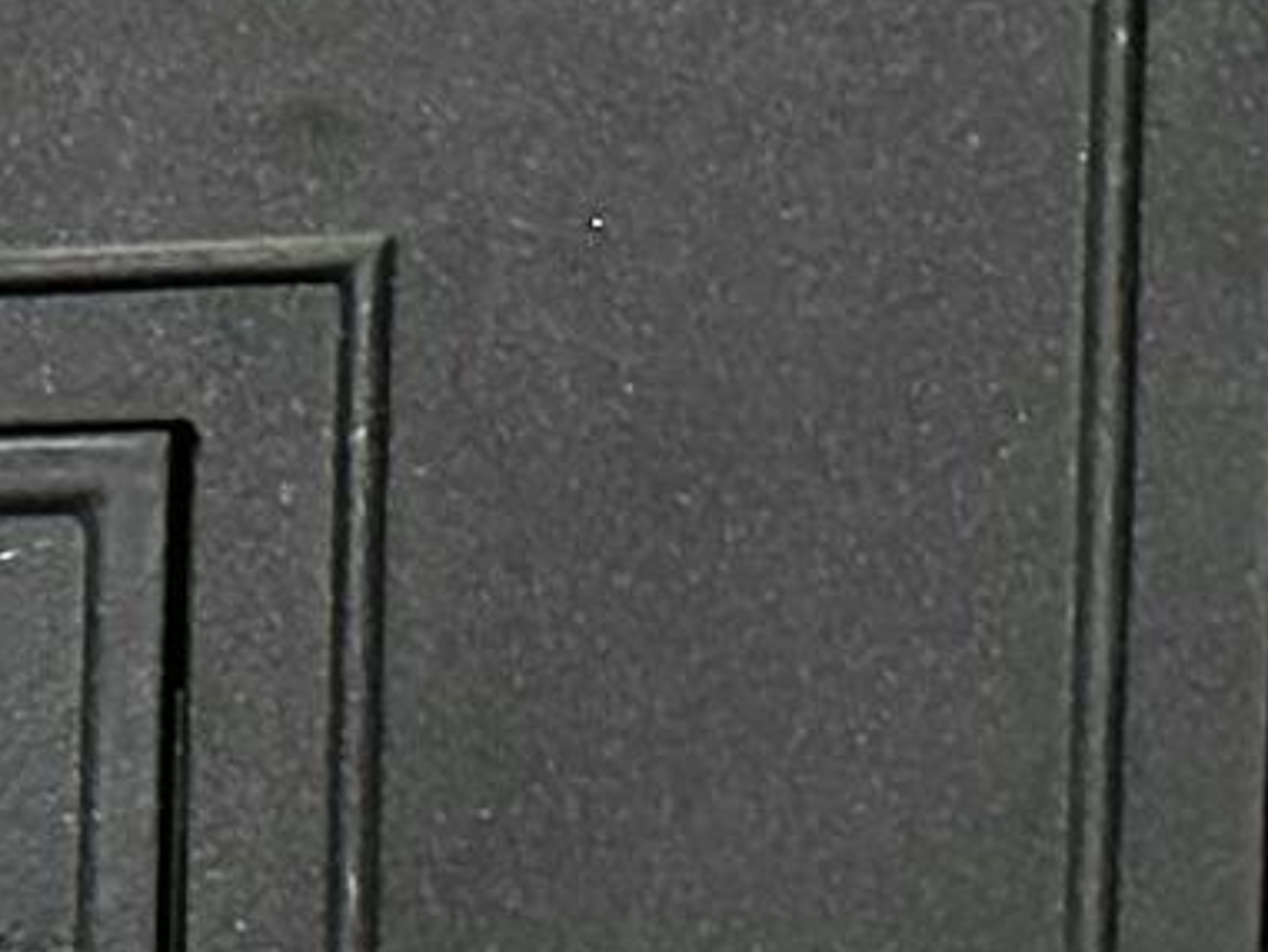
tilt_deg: -6.4
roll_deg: +0.9
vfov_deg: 7.7
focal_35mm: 189
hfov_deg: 8.8
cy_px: 1571
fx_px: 6925
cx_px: -2416
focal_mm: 6.86
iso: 1000
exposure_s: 1/38
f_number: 1.78
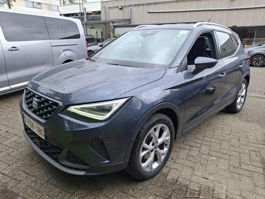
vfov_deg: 54.9
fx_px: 191
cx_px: 132
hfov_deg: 69.4
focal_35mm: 25
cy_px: 100
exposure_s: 1/354
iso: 32
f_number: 1.8
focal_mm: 4.69
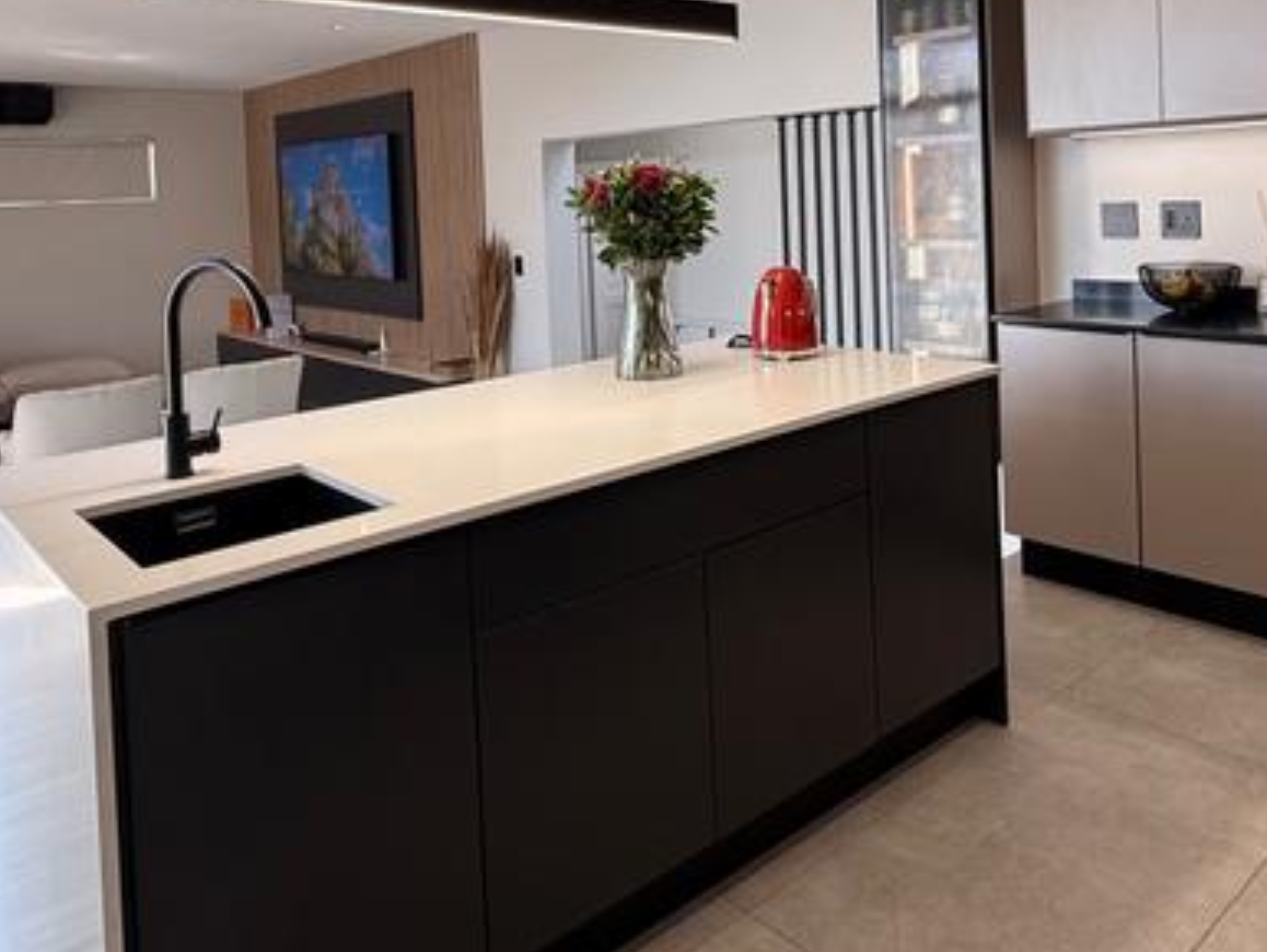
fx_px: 1062
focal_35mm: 29
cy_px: 204
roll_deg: +2.0
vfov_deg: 46.0
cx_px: 624
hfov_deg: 61.6
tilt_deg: +0.0
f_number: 2.2
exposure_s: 1/99
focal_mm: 2.22
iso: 100
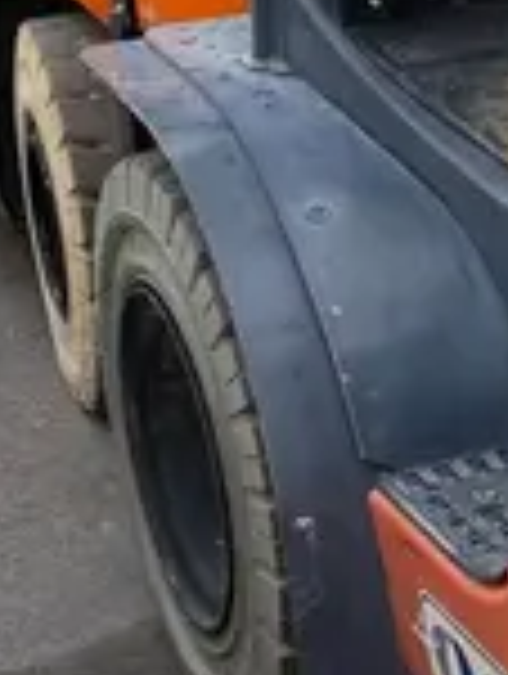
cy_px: 155
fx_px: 2478
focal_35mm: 127
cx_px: 1128
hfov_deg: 10.4
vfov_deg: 15.4
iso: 32
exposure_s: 1/122
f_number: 1.8
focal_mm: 4.25
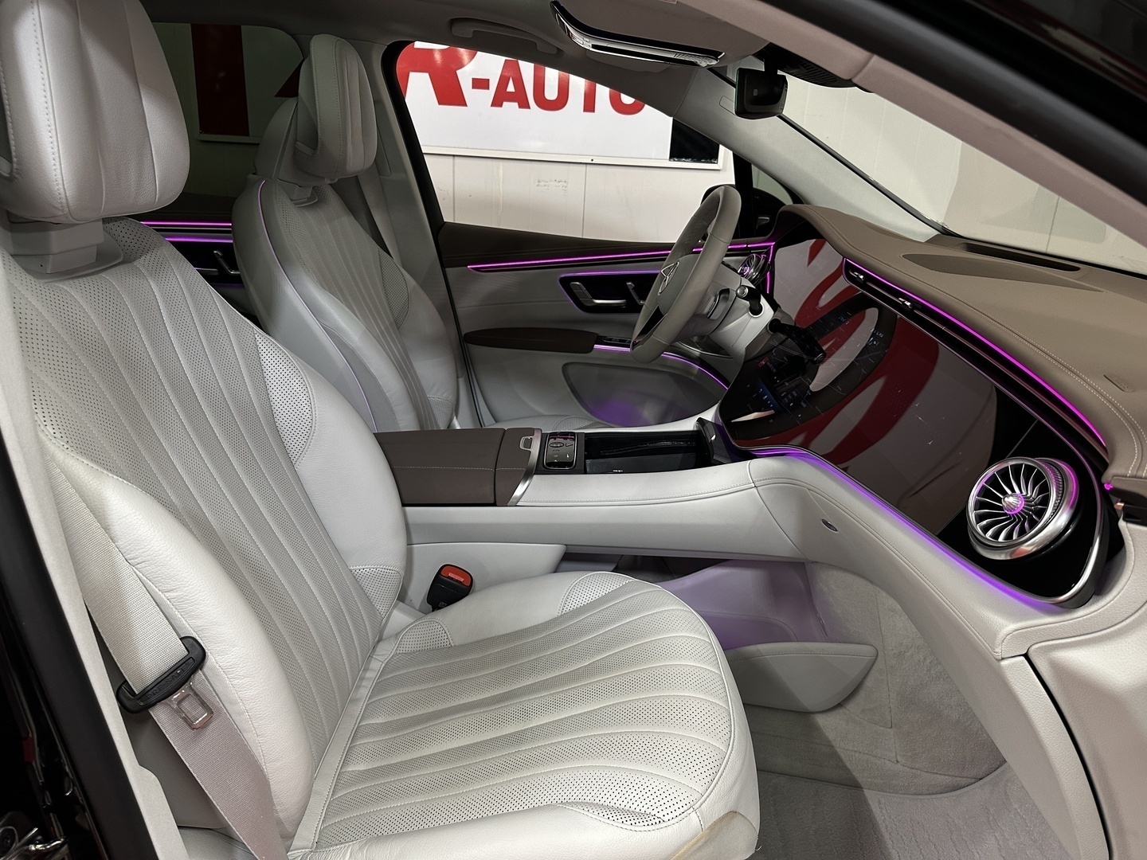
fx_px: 795
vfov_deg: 56.8
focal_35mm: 24
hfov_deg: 71.6
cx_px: 574
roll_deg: -3.2
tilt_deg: -18.5
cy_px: 430
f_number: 1.78
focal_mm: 6.86
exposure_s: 1/107
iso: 250
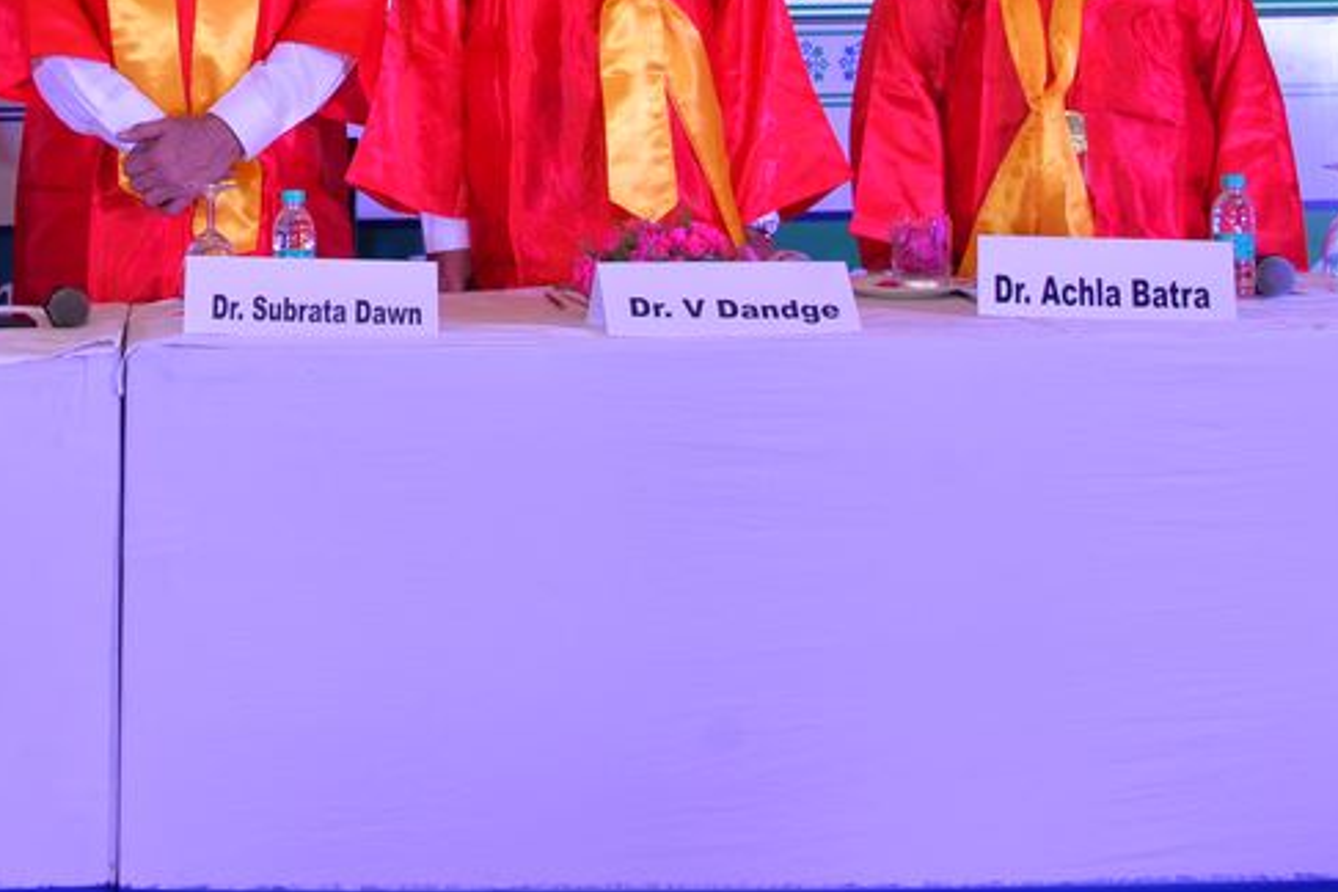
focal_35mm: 79
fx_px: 2936
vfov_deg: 16.8
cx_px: 118
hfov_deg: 24.9
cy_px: -73
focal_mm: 30
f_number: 6.3
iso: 1600
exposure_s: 1/125
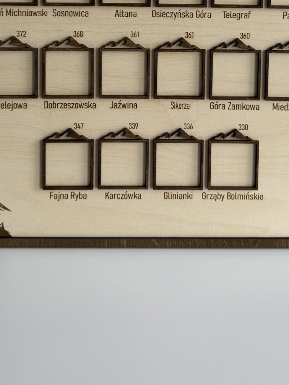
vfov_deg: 34.4
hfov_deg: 29.1
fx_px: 556
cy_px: -9
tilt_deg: -15.8
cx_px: 153
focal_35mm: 50
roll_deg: -0.8
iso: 64
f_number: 1.78
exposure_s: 1/140
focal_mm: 6.76
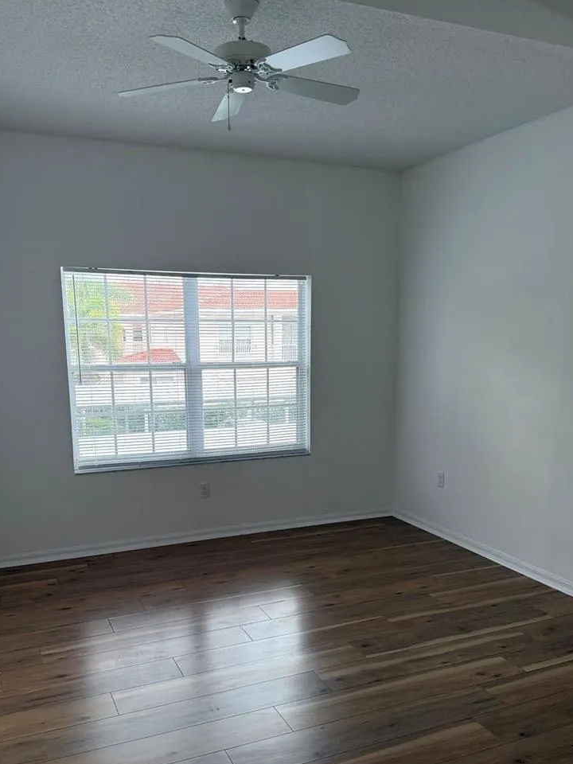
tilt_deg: -10.5
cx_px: 279
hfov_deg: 46.8
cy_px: 458
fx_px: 662
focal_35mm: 30
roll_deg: +0.2
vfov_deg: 59.5
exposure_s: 1/235
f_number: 1.78
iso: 160
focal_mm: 6.76
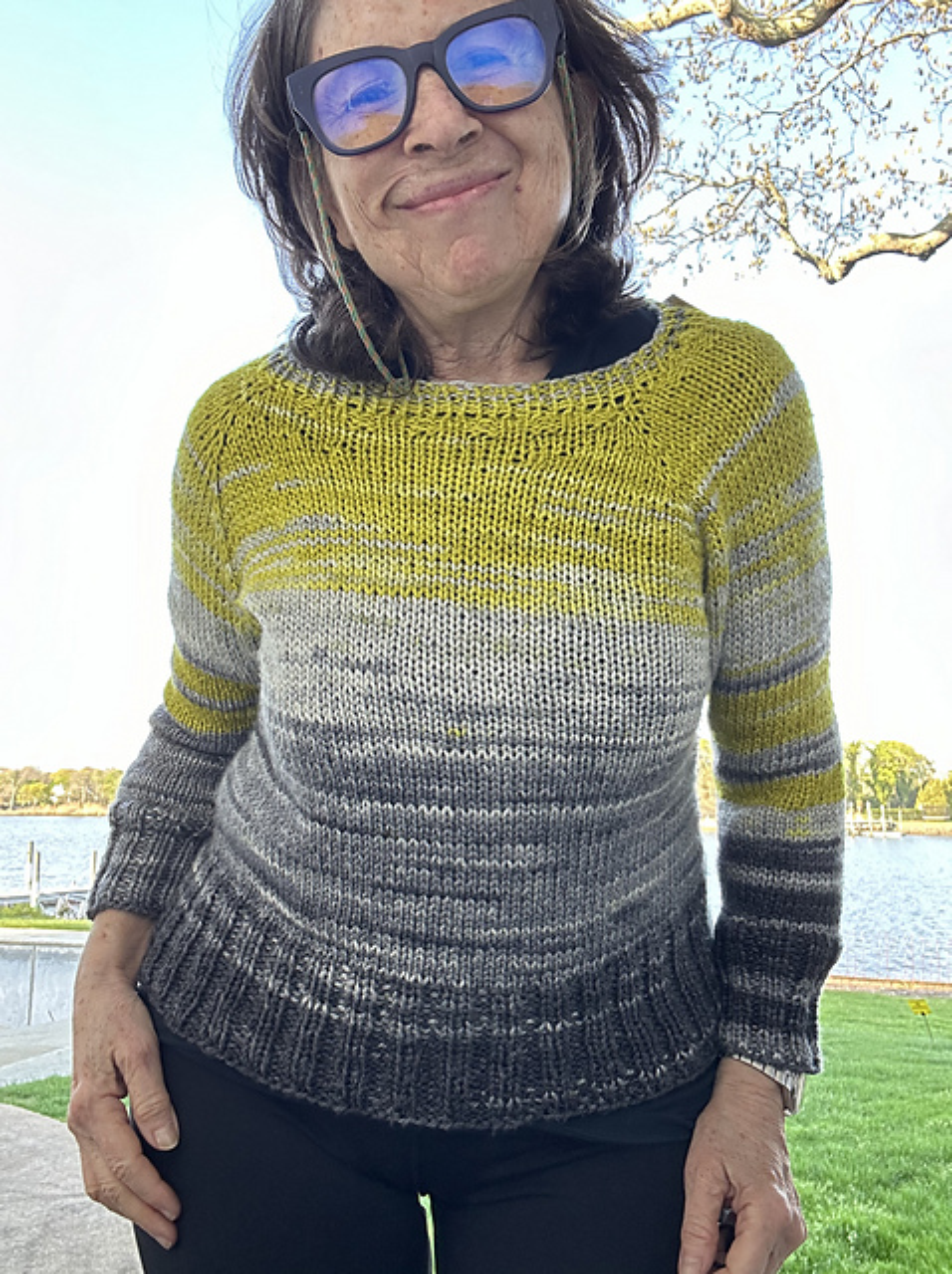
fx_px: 1103
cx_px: 476
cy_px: 637
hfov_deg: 46.7
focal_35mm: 30
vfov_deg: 60.0
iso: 80
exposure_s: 1/106
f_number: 1.9
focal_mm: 2.69
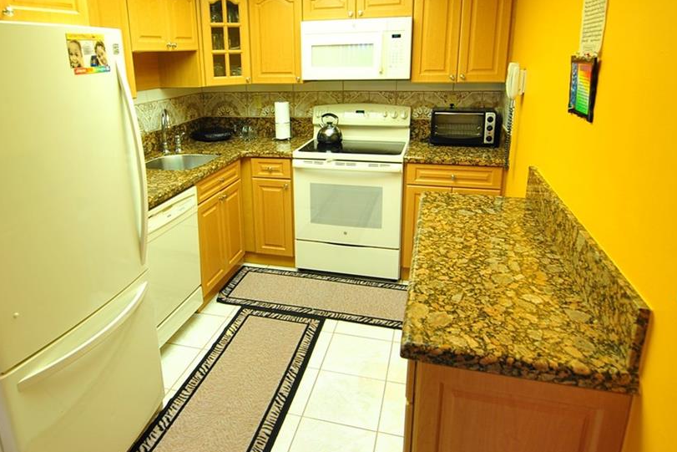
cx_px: 291
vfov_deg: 51.5
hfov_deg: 71.9
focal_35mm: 25
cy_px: 175
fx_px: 463
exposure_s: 1/6
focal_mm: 13
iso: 200
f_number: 4.5
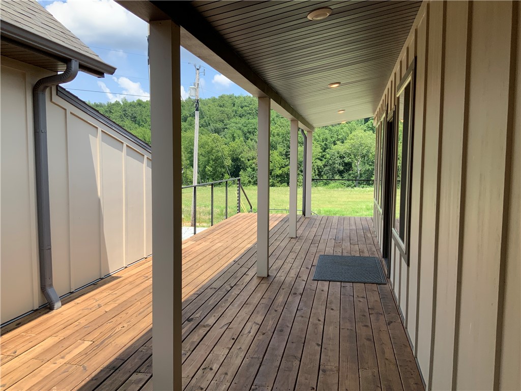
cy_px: 196
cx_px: 260
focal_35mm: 29
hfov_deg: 61.7
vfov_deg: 48.2
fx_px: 436
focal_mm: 3
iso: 16
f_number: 1.8
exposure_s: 1/709
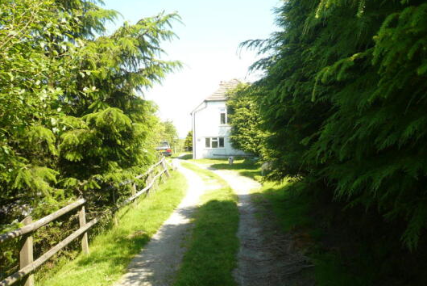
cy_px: 139
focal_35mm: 32
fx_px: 380
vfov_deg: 41.2
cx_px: 202
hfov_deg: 58.7
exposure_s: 1/320
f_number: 2.8
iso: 100
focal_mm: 4.6
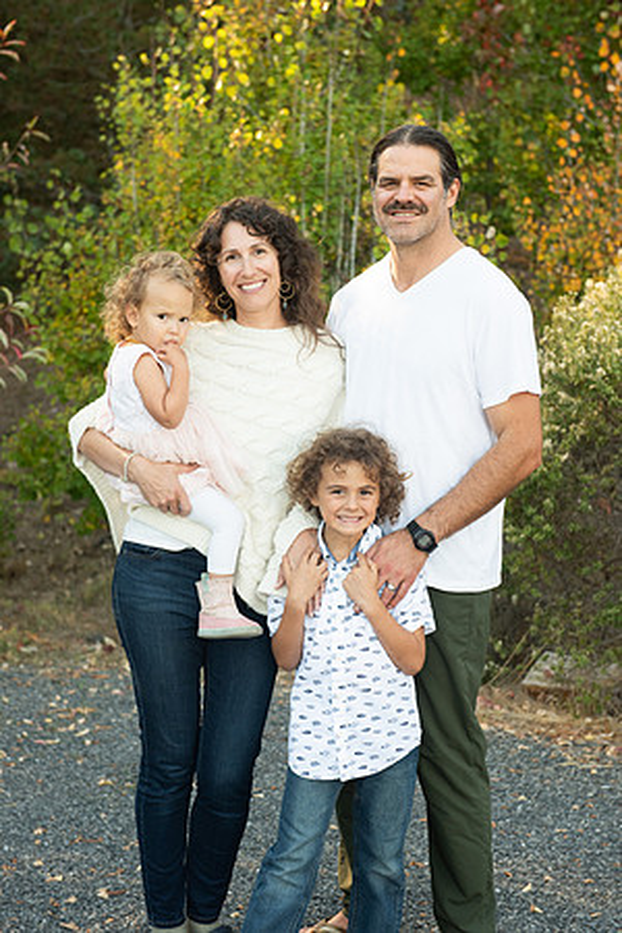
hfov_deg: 19.5
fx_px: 1814
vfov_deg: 28.8
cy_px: 466
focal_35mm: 70
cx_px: 311
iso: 640
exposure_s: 1/320
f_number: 4.5
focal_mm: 70
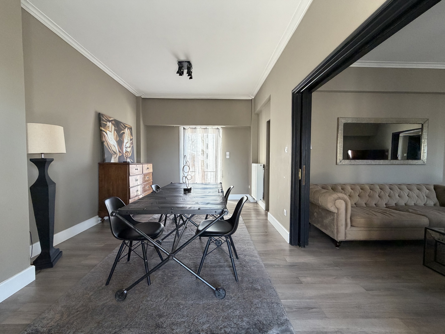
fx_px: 180
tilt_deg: -2.2
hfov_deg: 102.1
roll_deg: +0.0
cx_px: 222
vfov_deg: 85.7
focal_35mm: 14
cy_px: 167
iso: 250
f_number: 2.2
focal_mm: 2.22
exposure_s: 1/121
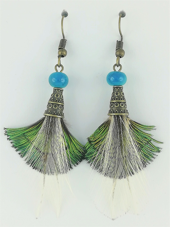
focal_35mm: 62
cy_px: 114
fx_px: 406
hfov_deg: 23.7
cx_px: 85
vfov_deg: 31.2
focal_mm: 3.46
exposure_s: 1/158
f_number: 2.2
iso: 50
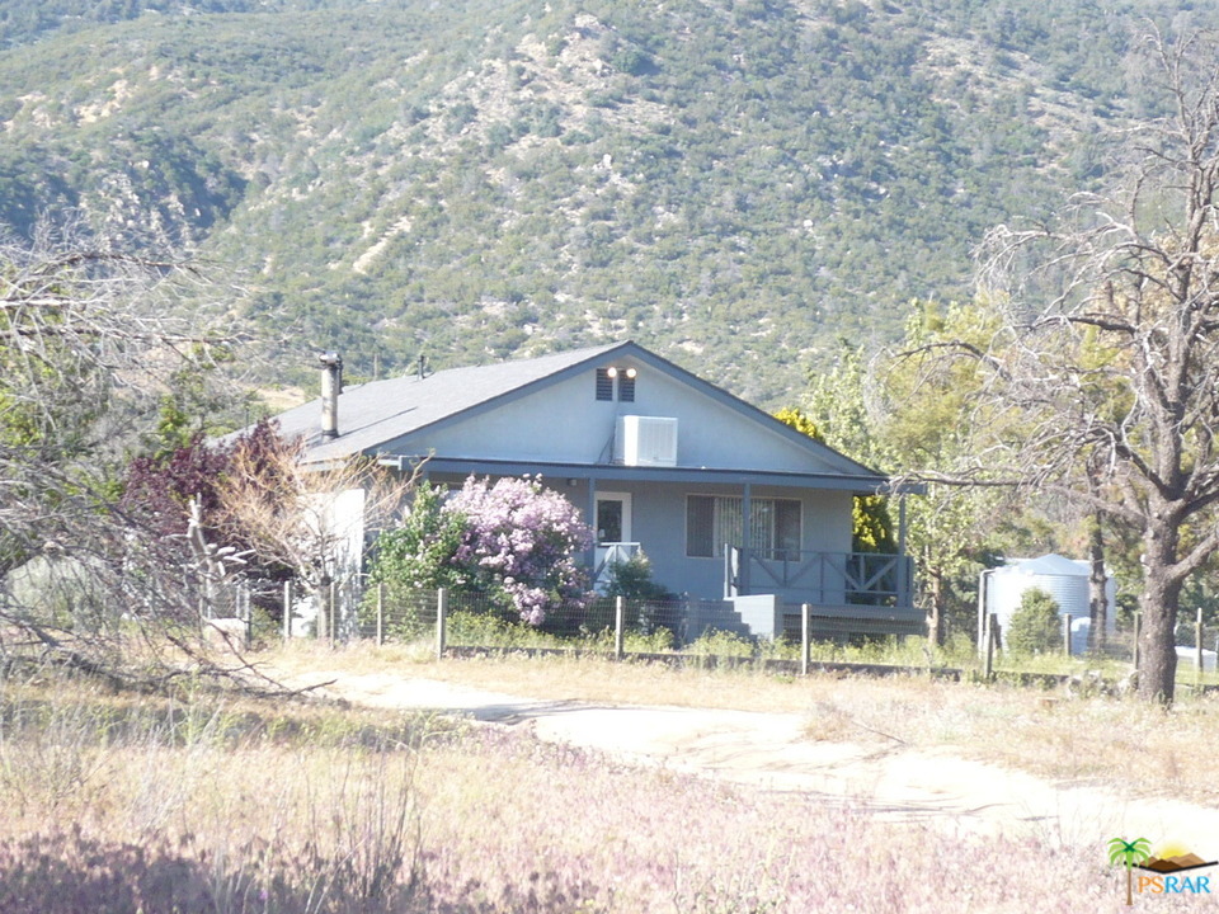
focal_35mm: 159
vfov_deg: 9.3
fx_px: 5599
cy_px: 457
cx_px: 610
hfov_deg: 12.4
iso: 100
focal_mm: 17.4
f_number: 5
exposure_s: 1/125
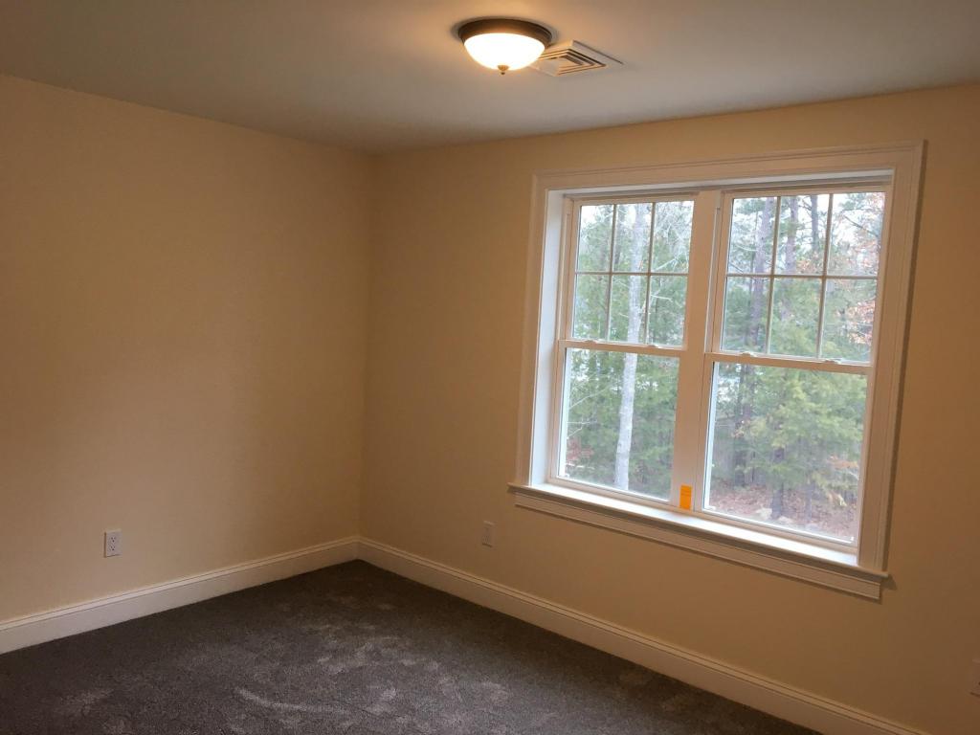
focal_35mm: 29
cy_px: 368
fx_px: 821
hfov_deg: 61.7
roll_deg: -1.8
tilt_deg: -4.5
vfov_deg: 48.2
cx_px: 490
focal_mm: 4.15
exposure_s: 1/30
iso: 32
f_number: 2.2
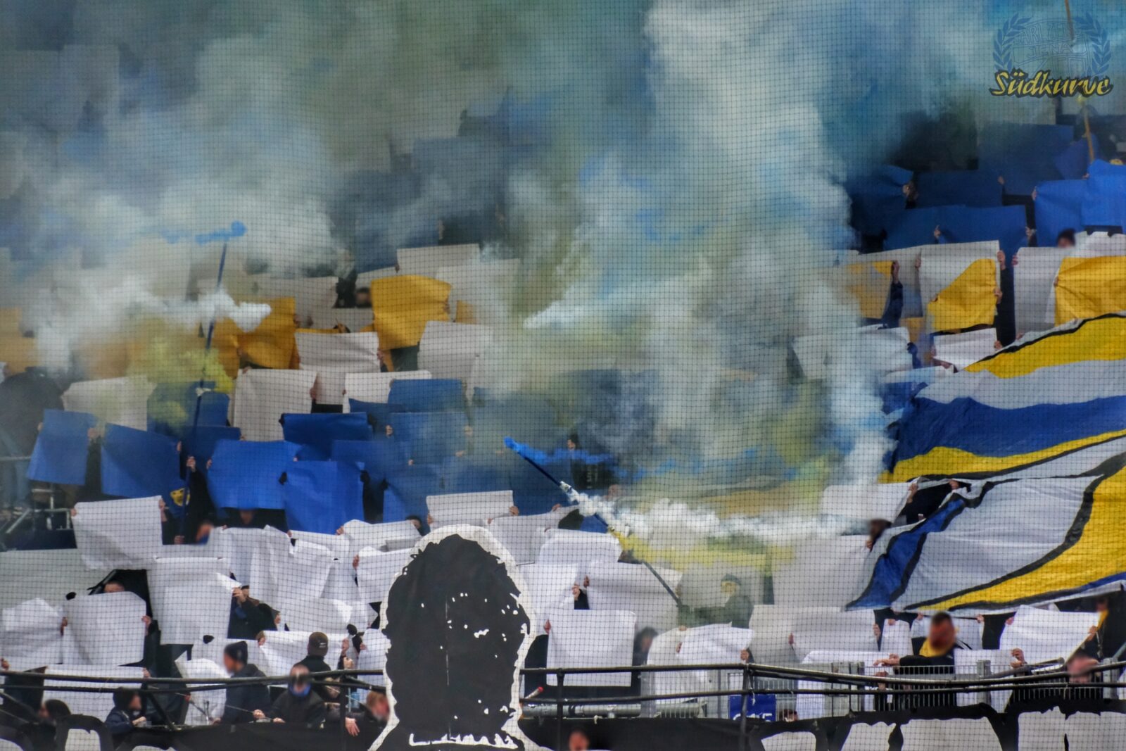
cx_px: 563
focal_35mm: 450
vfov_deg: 3.1
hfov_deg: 4.6
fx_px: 14075
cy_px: 376
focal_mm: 300
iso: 3200
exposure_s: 1/400
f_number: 6.3
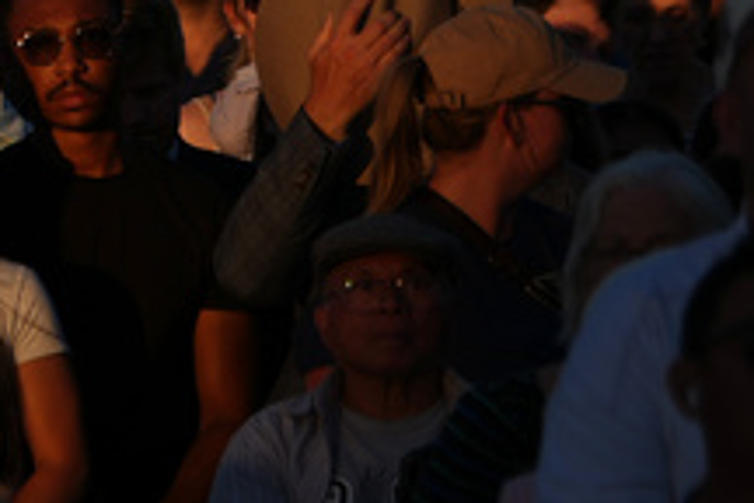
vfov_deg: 1.9
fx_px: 14911
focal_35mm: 712
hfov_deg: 2.9
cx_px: -991
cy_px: -391
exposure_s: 1/3200
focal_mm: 100
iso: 50
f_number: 2
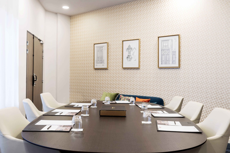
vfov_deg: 36.9
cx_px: 115
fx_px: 230
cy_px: 76
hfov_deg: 53.1
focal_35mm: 36
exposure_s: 1/6
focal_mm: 24
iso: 100
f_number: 5
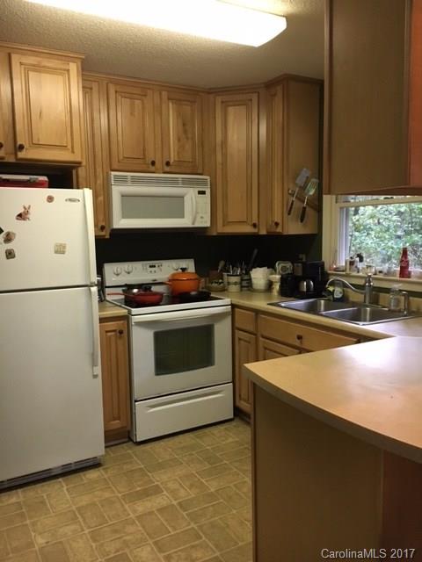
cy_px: 281
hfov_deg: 48.2
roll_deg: +1.9
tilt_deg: -7.3
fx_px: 471
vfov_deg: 61.7
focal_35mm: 29
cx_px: 211
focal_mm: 4.15
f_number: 2.2
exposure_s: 1/30
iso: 160
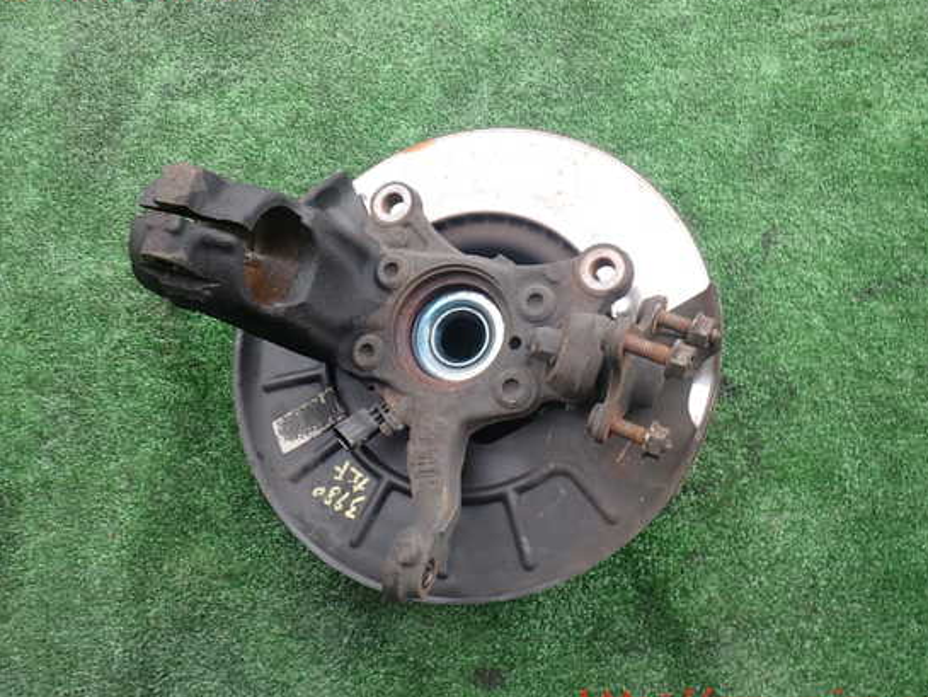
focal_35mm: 33
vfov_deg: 43.0
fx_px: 885
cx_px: 455
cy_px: 344
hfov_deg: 55.3
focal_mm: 5.4
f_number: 3.2
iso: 100
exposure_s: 1/125
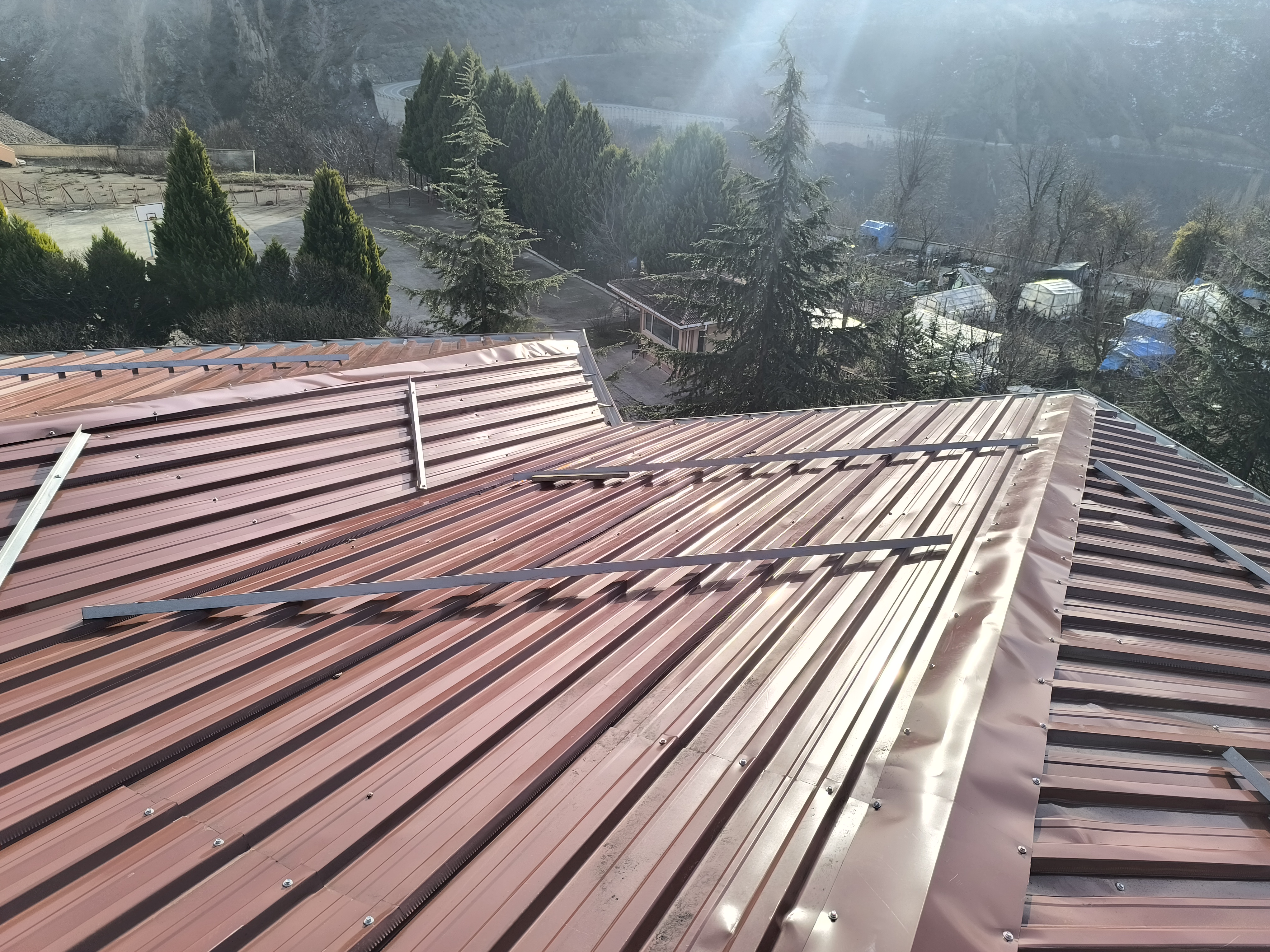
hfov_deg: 73.9
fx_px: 844
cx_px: 635
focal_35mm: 23
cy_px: 476
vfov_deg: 58.9
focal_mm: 6.14
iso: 50
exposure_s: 1/1304
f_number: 1.65
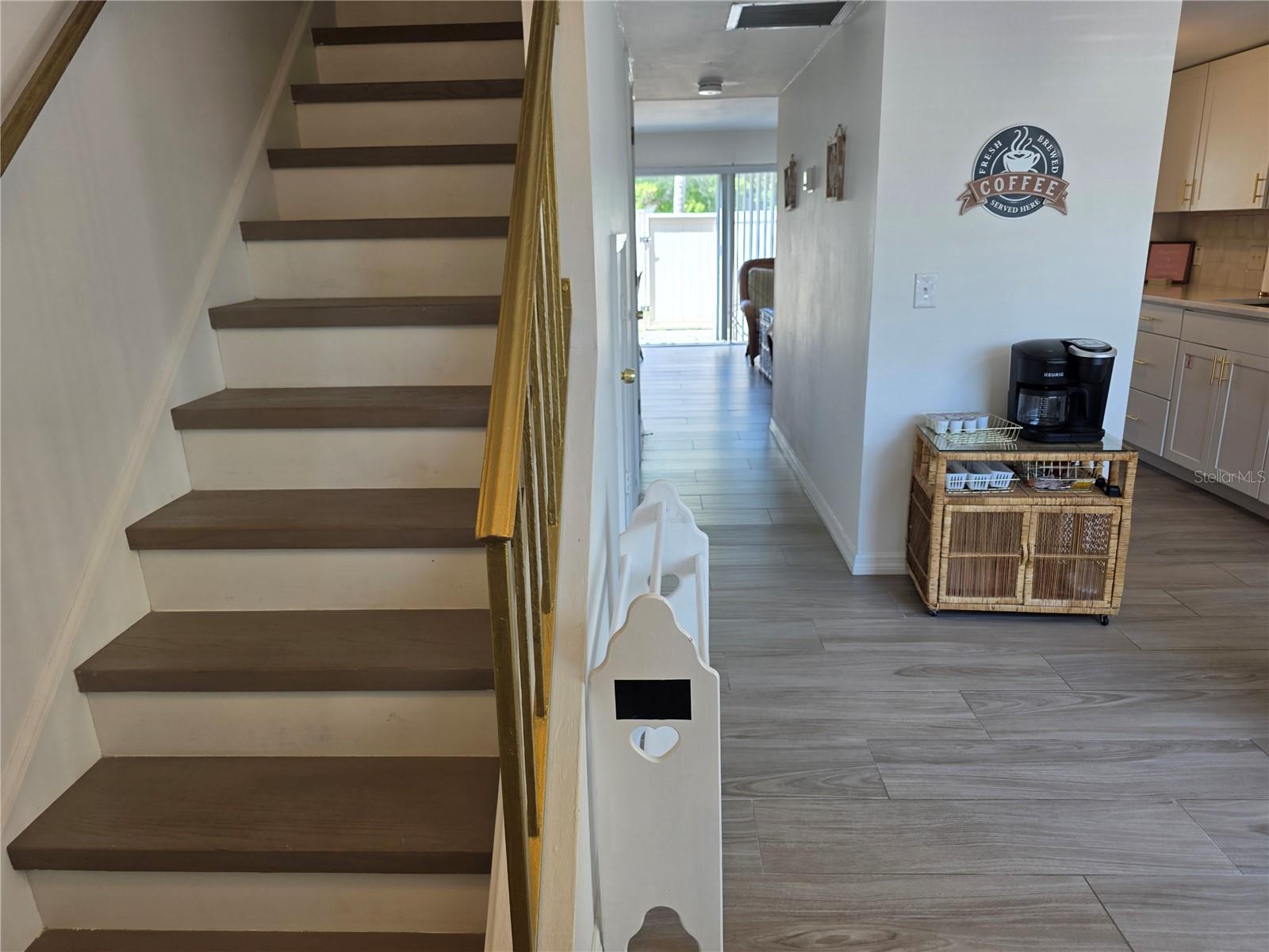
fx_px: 843
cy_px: 476
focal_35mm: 23
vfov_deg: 58.9
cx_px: 634
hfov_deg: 73.9
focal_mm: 6.3
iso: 40
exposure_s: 1/120
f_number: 1.7
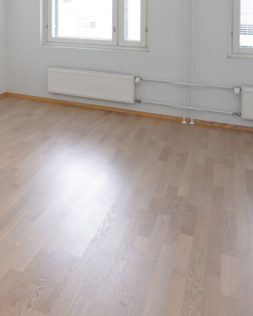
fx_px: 374
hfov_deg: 33.3
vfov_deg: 40.6
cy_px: 8
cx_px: -15
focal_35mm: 40
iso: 1600
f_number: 5.6
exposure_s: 1/30
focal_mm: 14
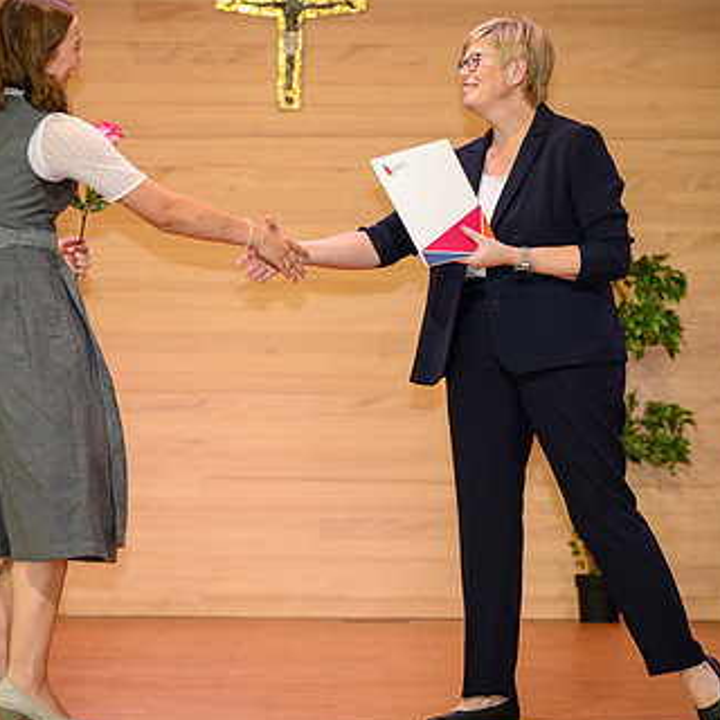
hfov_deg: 9.4
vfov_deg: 9.4
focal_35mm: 187
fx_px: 4401
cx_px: 378
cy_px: 274
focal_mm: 105
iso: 2000
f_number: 5
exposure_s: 1/200
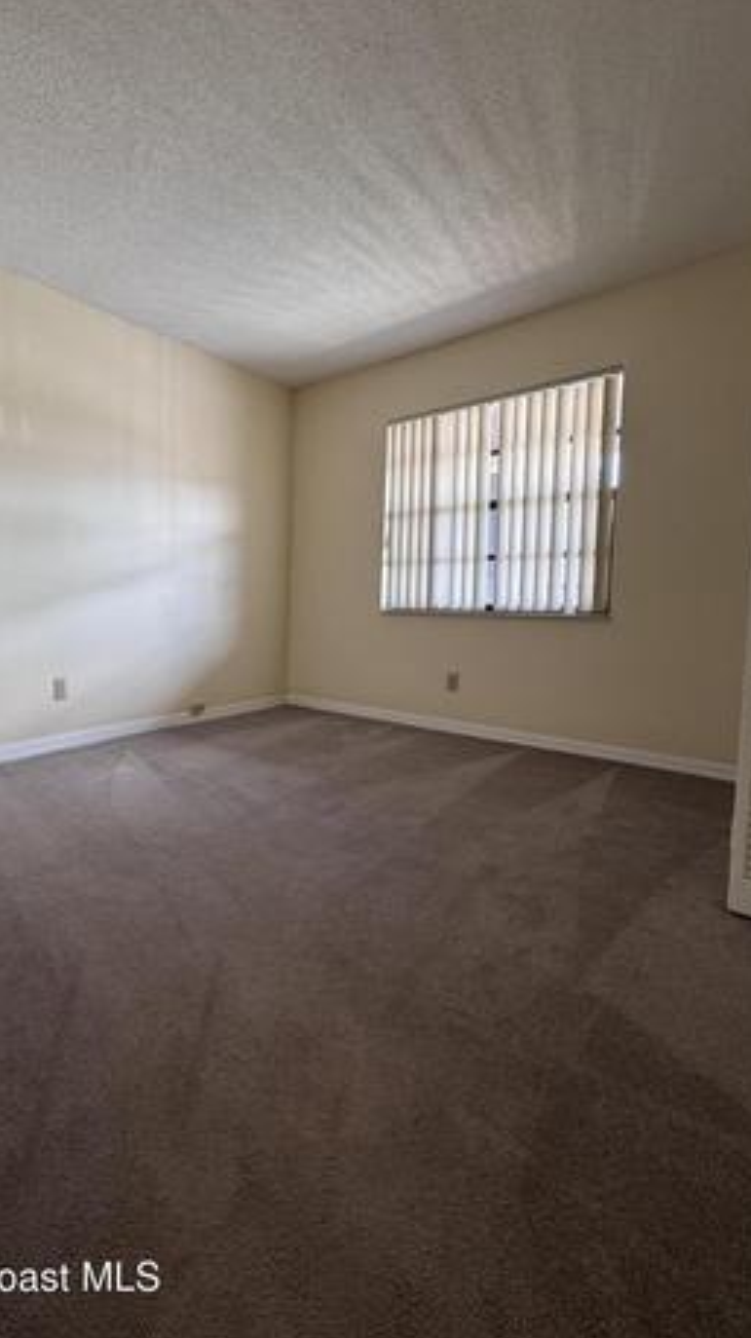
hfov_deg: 64.9
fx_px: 567
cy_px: 640
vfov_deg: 99.3
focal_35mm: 16
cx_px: 240
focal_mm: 2.22
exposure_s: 1/60
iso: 200
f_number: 2.2
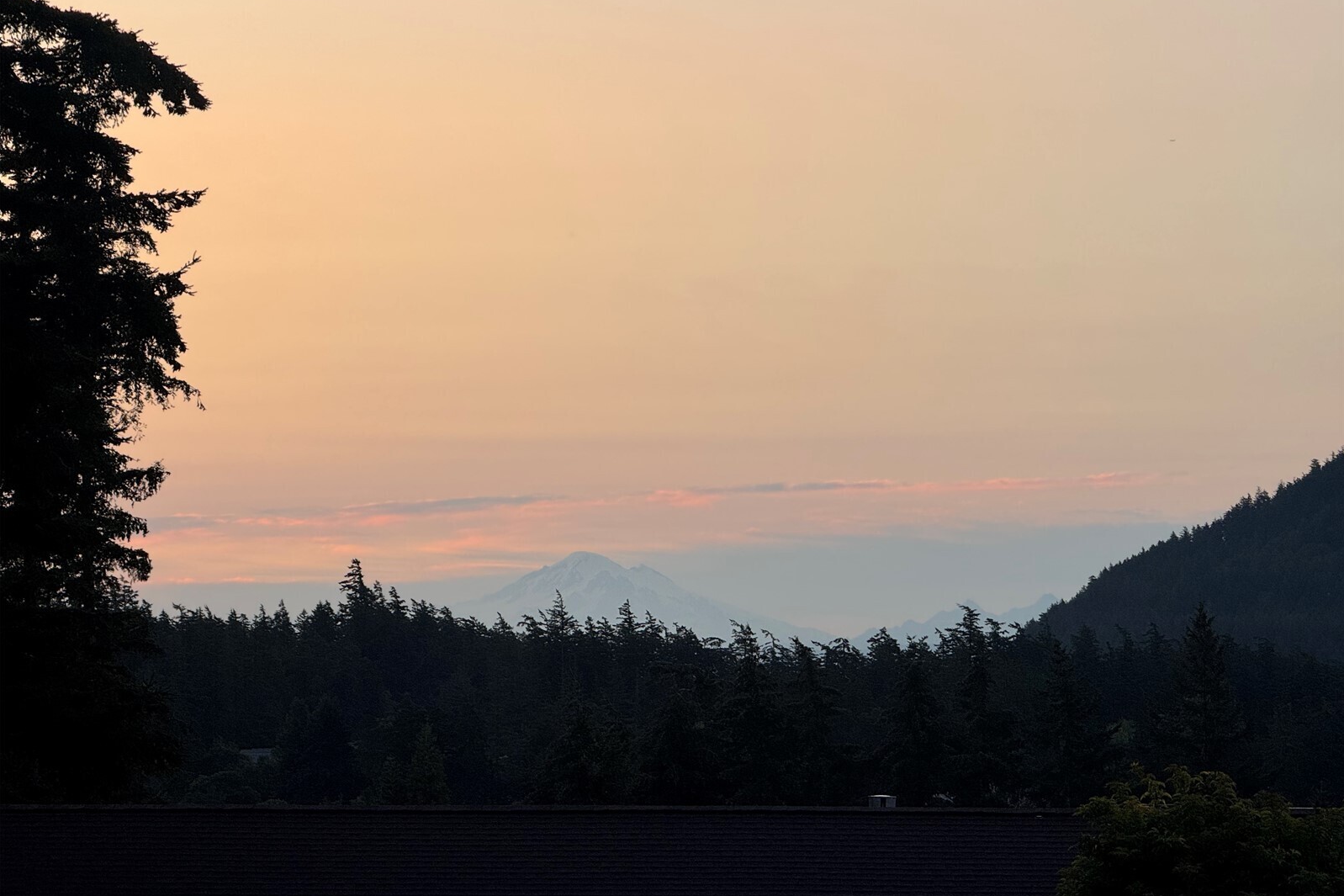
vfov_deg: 11.0
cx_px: 672
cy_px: 457
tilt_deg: +2.8
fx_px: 4666
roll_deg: -0.4
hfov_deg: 16.4
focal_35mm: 125
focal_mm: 15.66
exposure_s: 1/106
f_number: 2.8
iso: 50
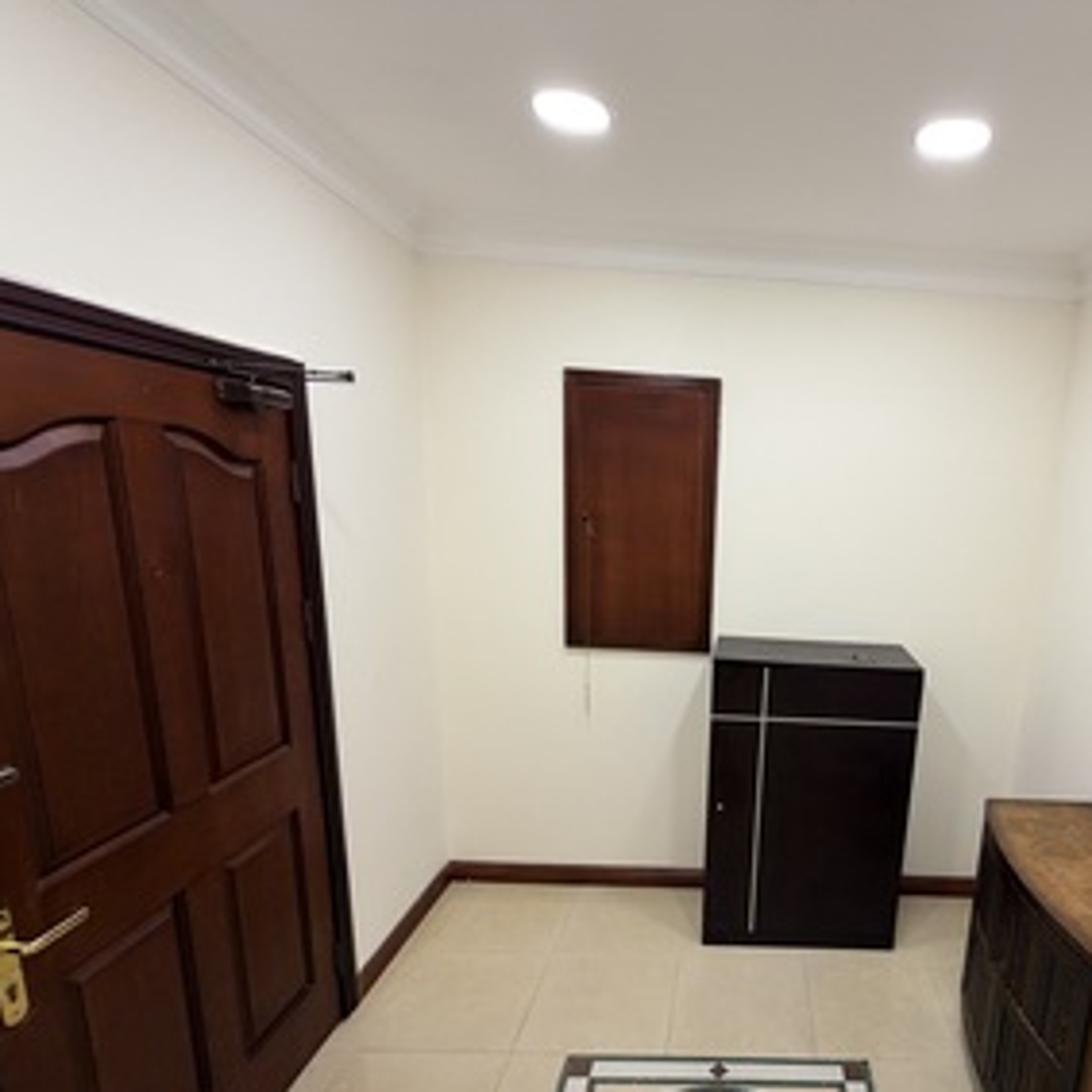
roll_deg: -3.0
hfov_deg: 71.3
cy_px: 654
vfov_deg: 74.0
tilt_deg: -11.1
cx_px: 774
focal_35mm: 20
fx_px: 714
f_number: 2.2
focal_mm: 2.22
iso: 200
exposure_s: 1/100
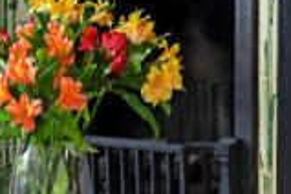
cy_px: 59
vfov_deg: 9.1
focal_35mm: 150
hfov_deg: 13.7
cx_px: 152
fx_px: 1212
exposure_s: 1.6
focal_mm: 50
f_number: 8
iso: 400
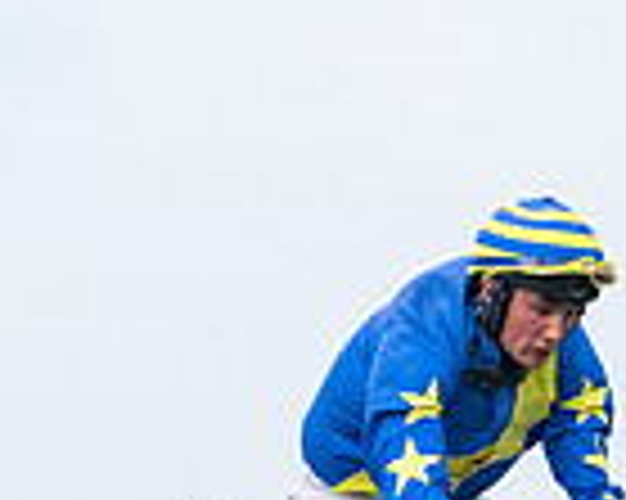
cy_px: 861
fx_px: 8776
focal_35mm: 474
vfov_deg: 3.2
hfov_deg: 4.1
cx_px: 529
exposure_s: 1/1600
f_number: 4
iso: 800
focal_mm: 70
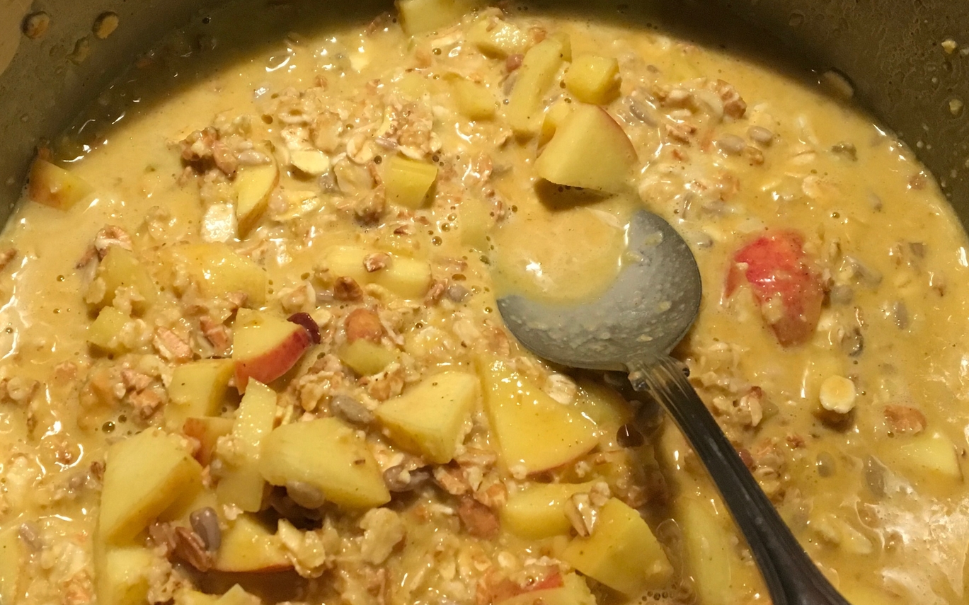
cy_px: 270
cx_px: 433
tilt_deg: -62.6
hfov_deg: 43.4
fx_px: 1215
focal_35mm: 46
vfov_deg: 28.0
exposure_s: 1/33
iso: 200
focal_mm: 4.15
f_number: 2.2
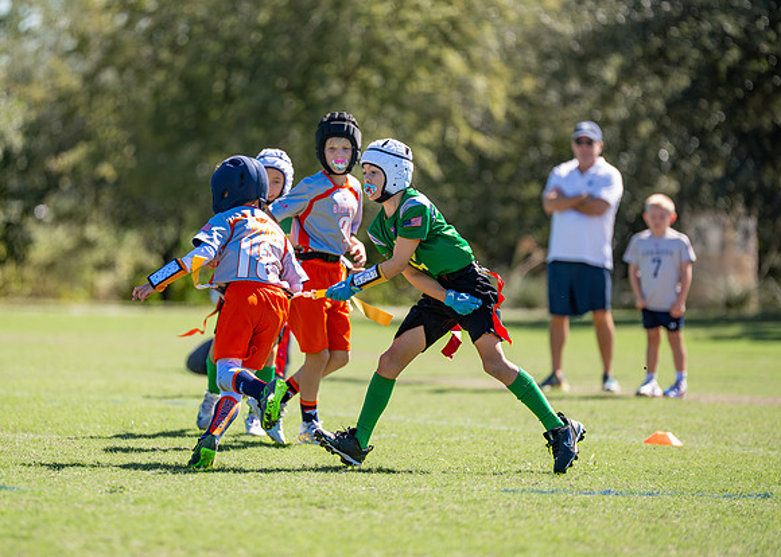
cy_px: 282
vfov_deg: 6.4
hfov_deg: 9.0
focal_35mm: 225
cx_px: 334
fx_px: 4979
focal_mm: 200
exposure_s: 1/2000
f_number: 2.8
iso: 200
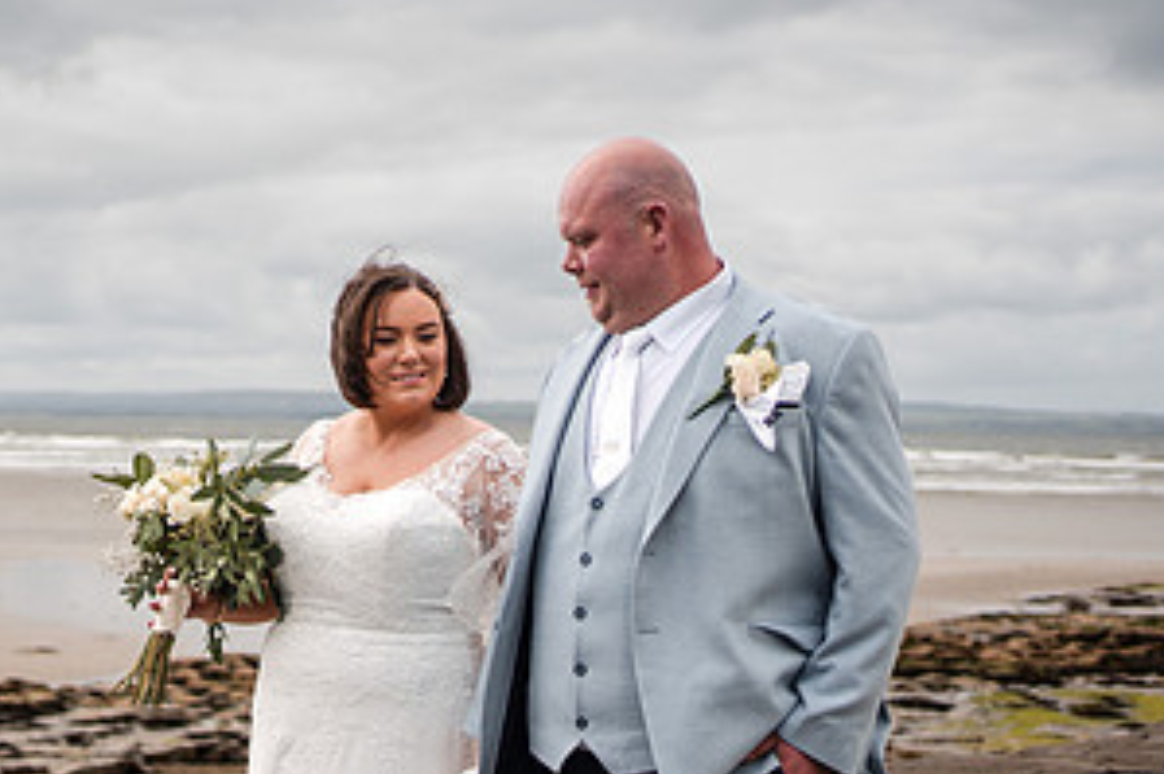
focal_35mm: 68
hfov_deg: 29.5
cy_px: 589
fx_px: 2197
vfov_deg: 19.8
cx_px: 413
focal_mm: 35
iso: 100
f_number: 1.8
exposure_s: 1/8000
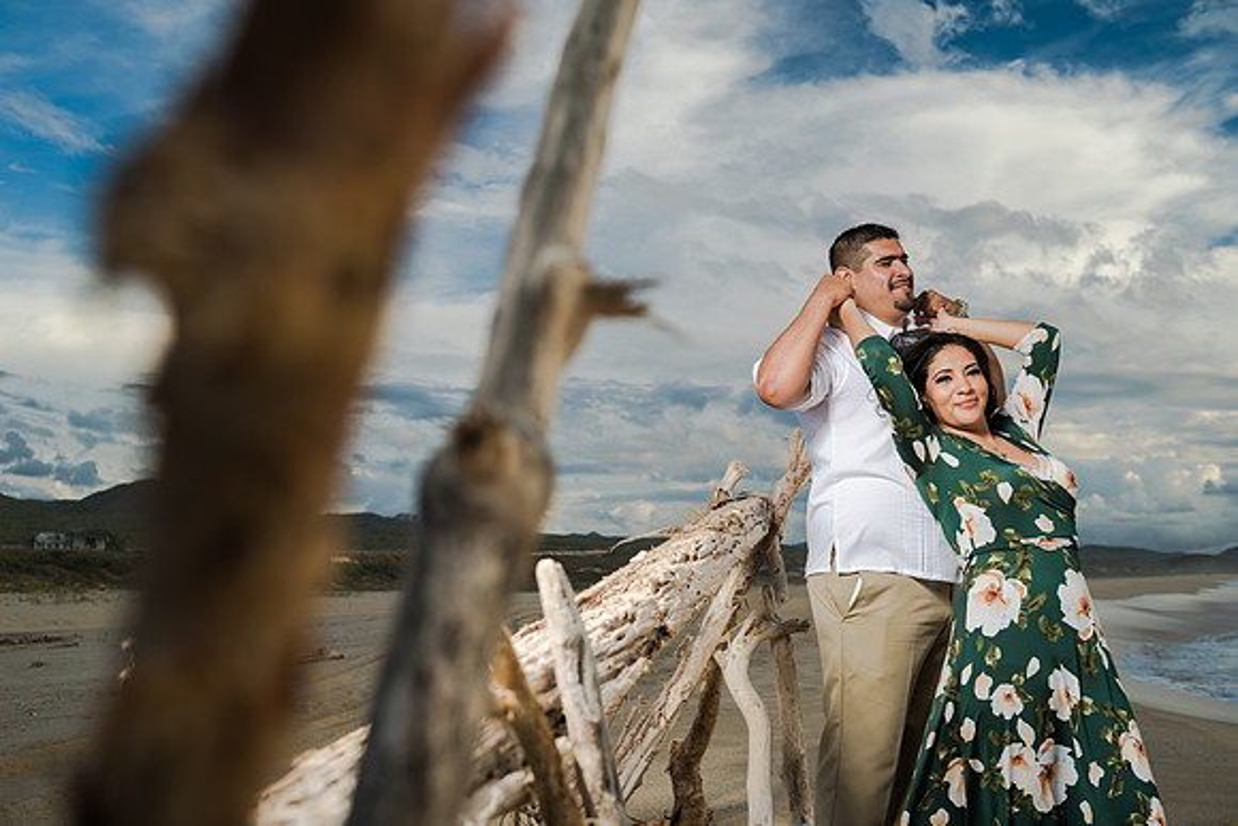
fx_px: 1204
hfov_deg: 54.4
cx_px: 619
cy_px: 413
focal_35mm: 35
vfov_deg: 37.9
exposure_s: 1/200
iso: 100
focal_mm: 35
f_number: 5.6
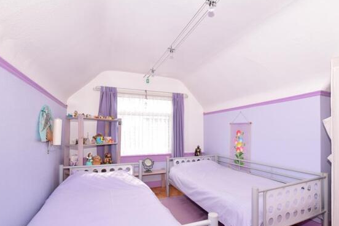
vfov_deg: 62.7
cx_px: 192
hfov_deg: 84.7
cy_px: 127
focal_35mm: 20
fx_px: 184
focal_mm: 11
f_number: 7.1
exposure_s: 1/200
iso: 200
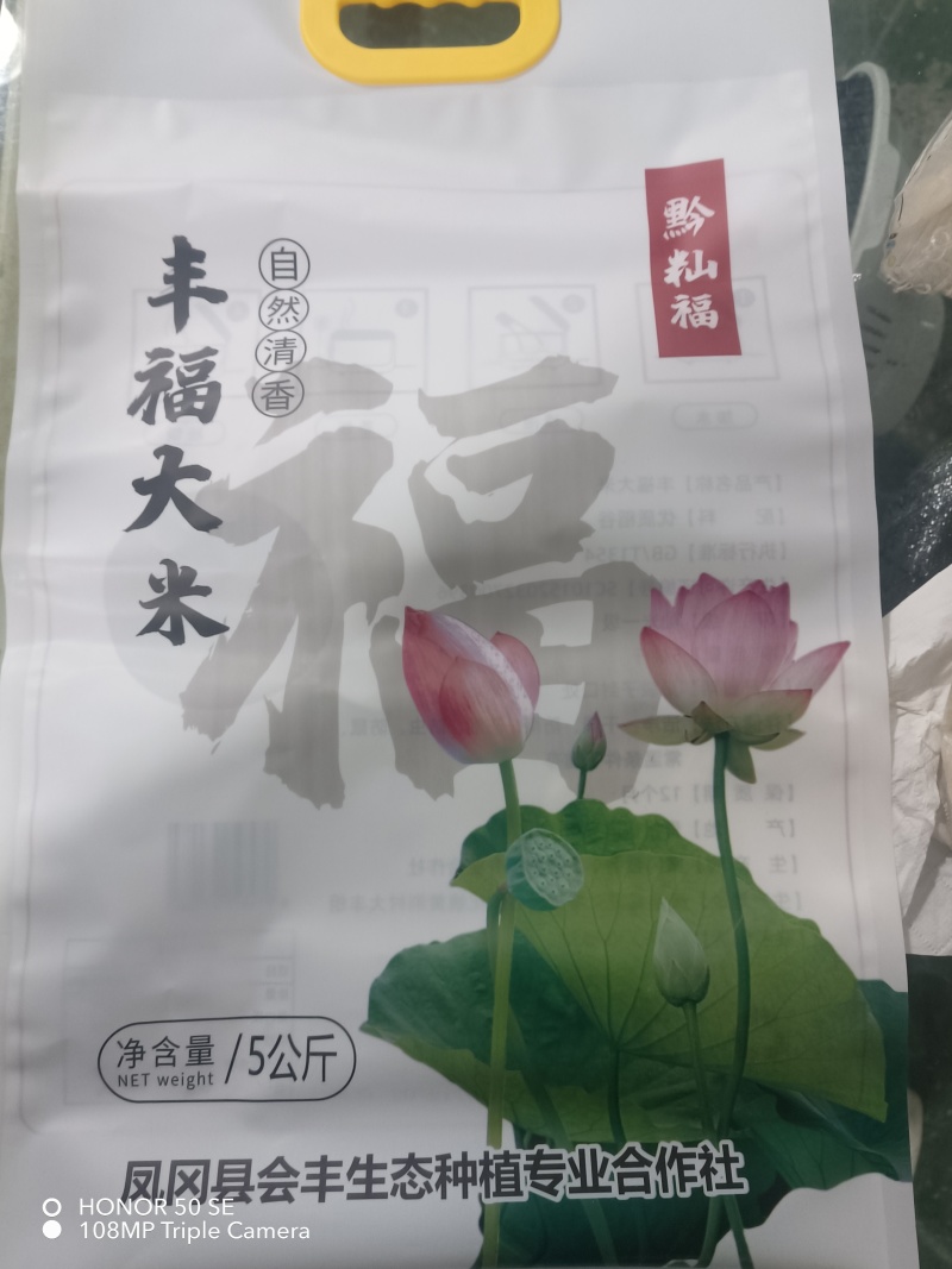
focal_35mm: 27
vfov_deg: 65.3
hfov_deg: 51.3
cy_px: 634
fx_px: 990
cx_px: 476
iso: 1934
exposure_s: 1/25
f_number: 1.9
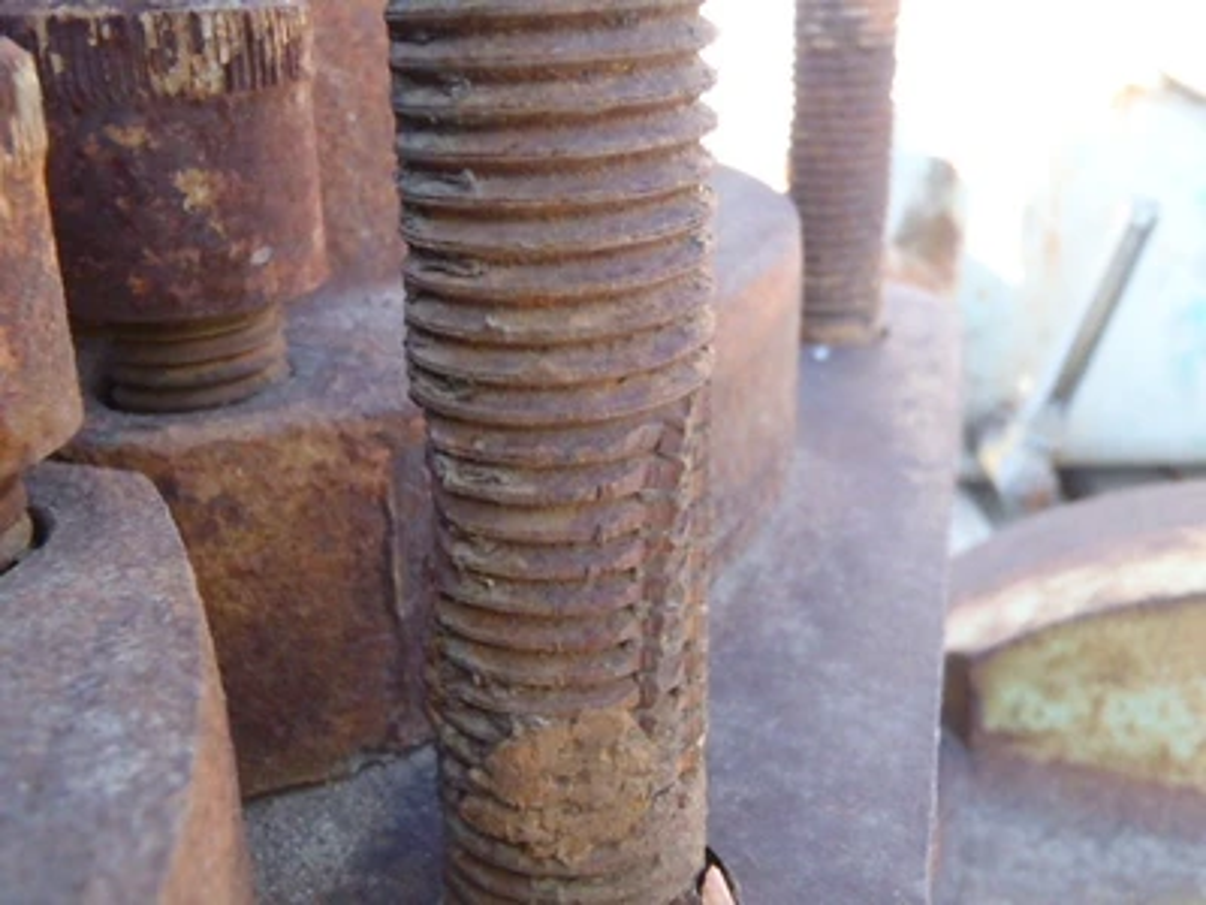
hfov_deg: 50.1
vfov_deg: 38.7
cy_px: 452
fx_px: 1289
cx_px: 603
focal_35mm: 37
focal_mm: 6.64
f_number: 4.7
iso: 800
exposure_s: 1/200
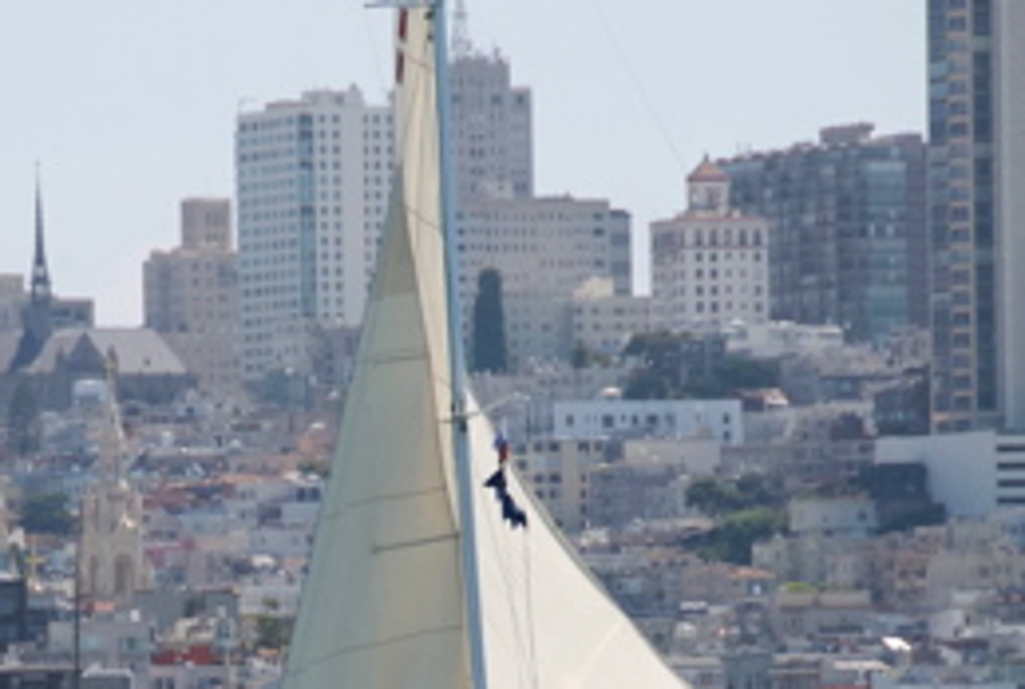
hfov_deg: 4.0
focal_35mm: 508
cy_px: 602
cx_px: 330
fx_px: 14497
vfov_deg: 2.7
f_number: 5.6
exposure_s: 1/3200
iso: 800
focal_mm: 150
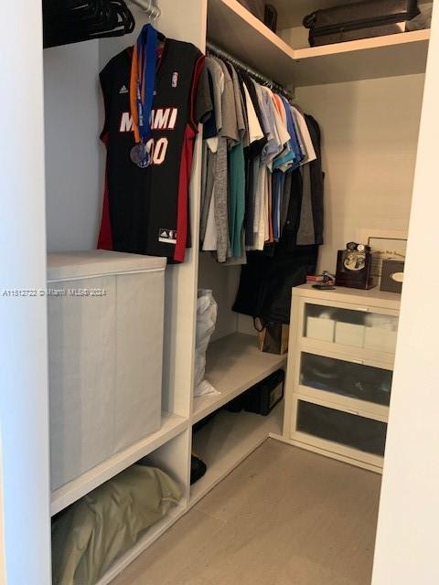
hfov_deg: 53.1
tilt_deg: -9.1
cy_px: 292
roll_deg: -1.4
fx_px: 440
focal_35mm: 26
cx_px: 220
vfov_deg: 67.3
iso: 250
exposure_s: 1/60
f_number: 1.8
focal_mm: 4.25
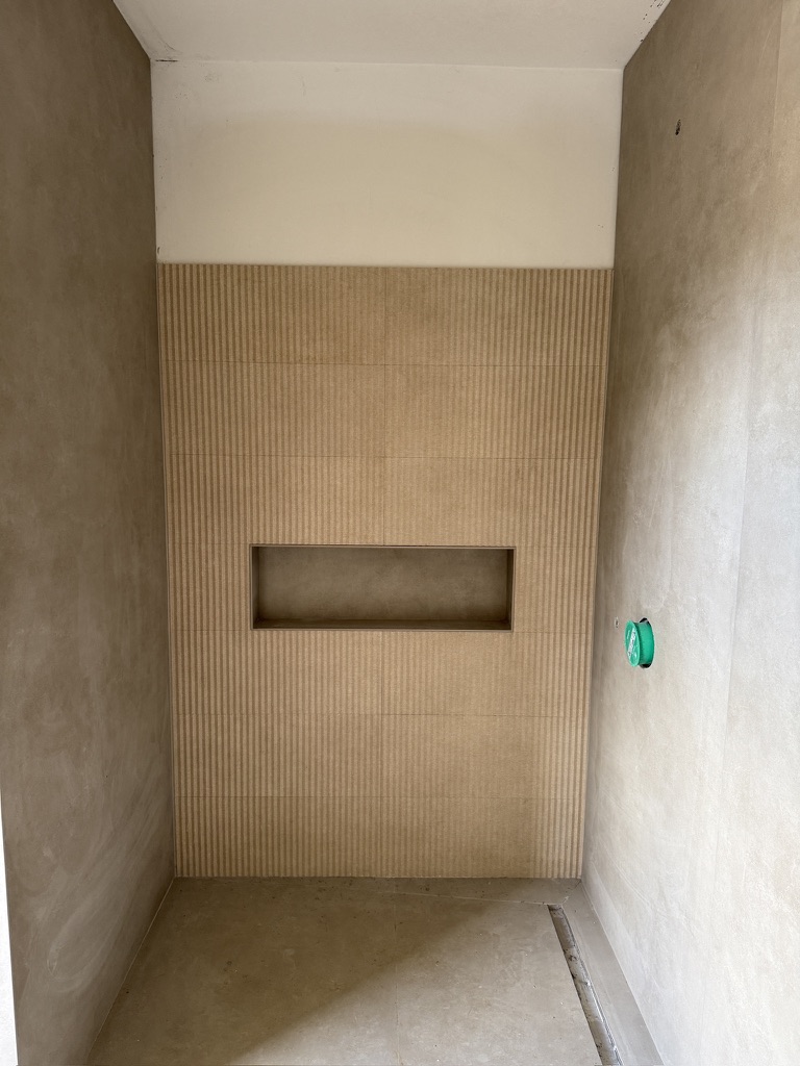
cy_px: 533
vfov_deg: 71.6
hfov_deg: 56.8
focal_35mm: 24
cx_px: 400
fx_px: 740
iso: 200
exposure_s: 1/86
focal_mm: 6.76
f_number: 1.78
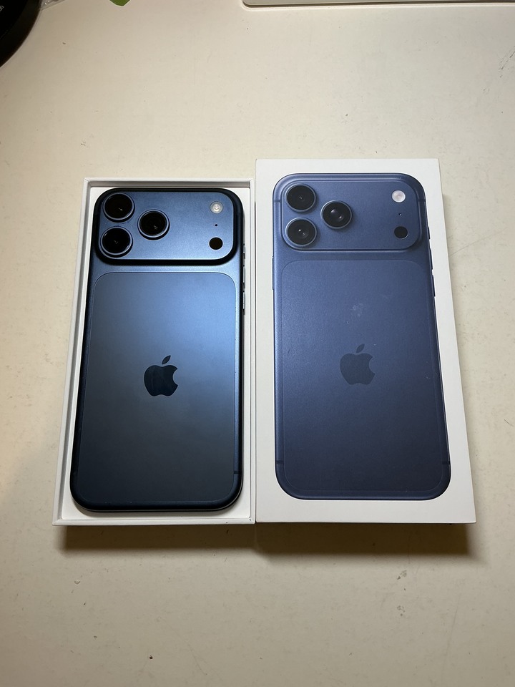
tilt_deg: -73.2
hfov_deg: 48.2
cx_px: 258
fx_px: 575
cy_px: 344
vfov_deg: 61.7
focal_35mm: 29
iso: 40
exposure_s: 1/120
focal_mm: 3
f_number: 1.8
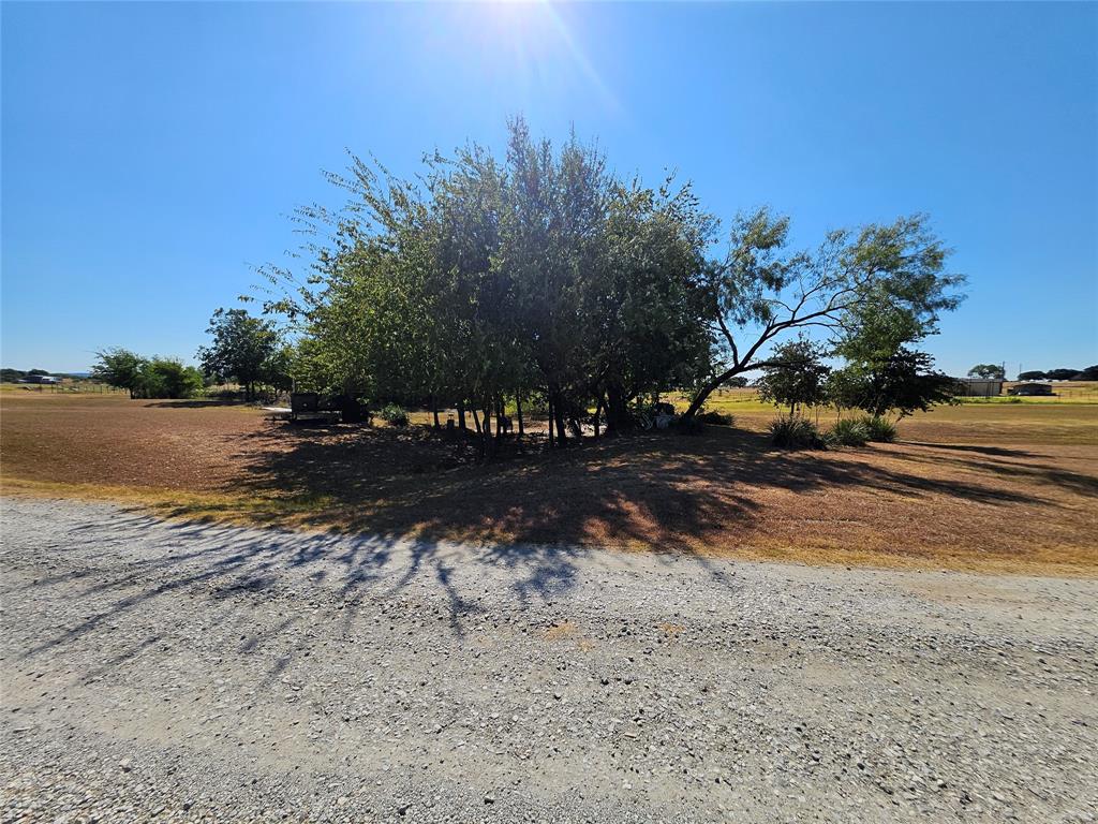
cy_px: 412
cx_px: 549
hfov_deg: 106.2
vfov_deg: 89.9
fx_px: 412
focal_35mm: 13
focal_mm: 1.74
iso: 32
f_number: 2.2
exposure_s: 1/2467
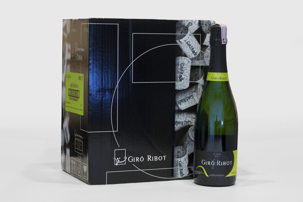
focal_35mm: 75
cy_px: 101
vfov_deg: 18.2
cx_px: 152
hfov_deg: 27.0
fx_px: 631
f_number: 8
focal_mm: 50
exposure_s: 1/2
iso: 100
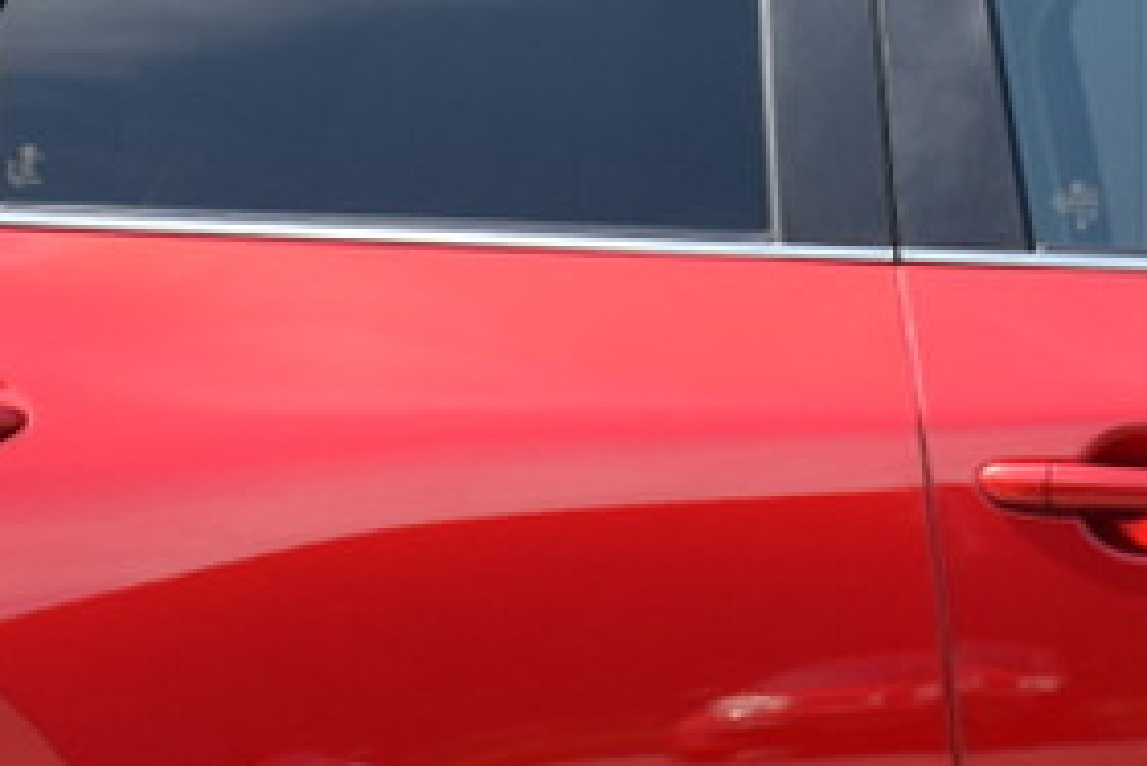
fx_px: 5499
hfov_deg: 11.7
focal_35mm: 172
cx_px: 1278
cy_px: 10
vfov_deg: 7.9
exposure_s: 1/250
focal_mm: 23
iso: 220
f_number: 8
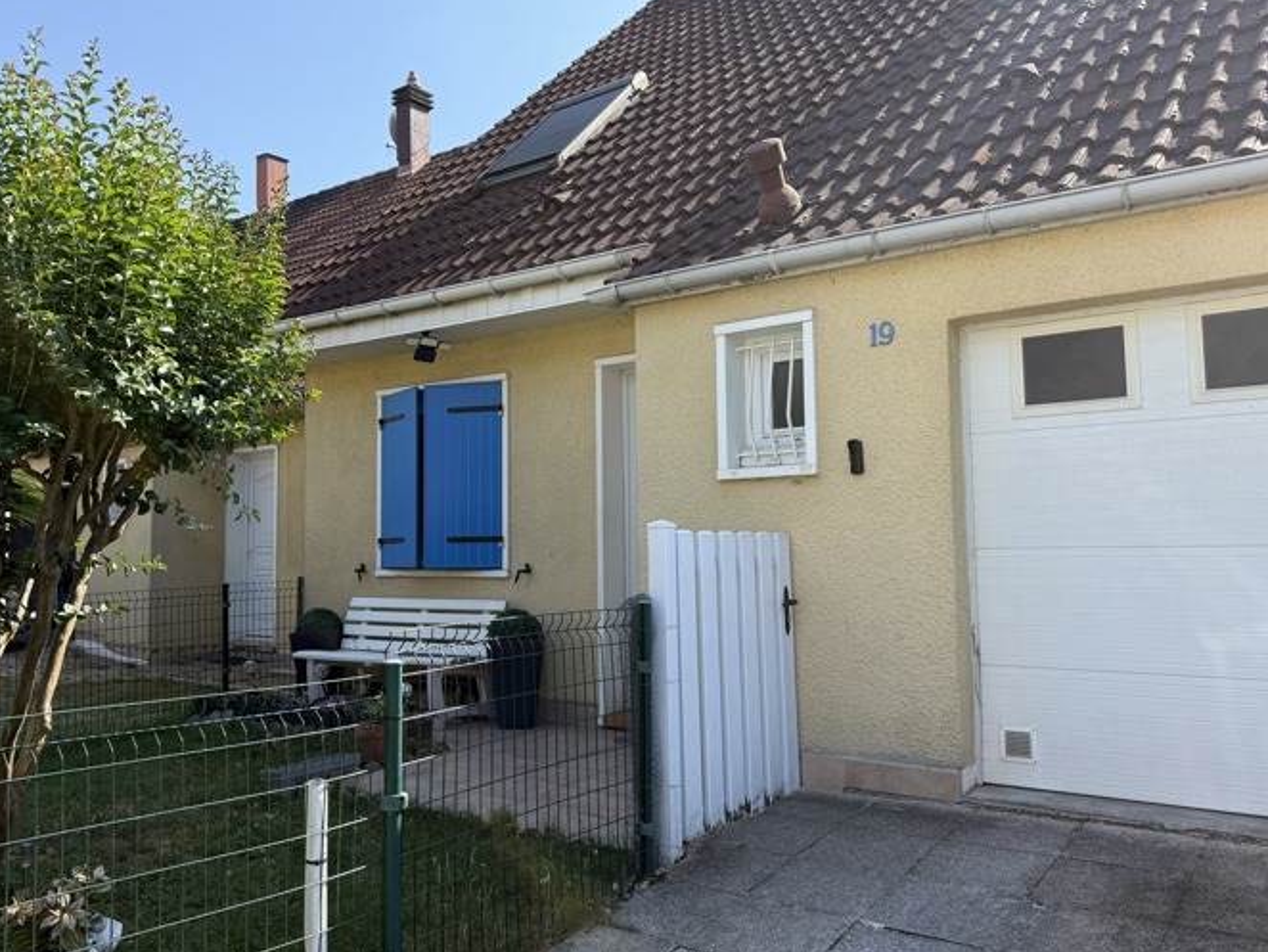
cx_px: 536
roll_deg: -0.3
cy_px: 462
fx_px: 1063
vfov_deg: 48.2
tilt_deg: +4.0
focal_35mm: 29
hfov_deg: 61.3
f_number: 1.78
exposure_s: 1/2110
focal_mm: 6.76
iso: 100
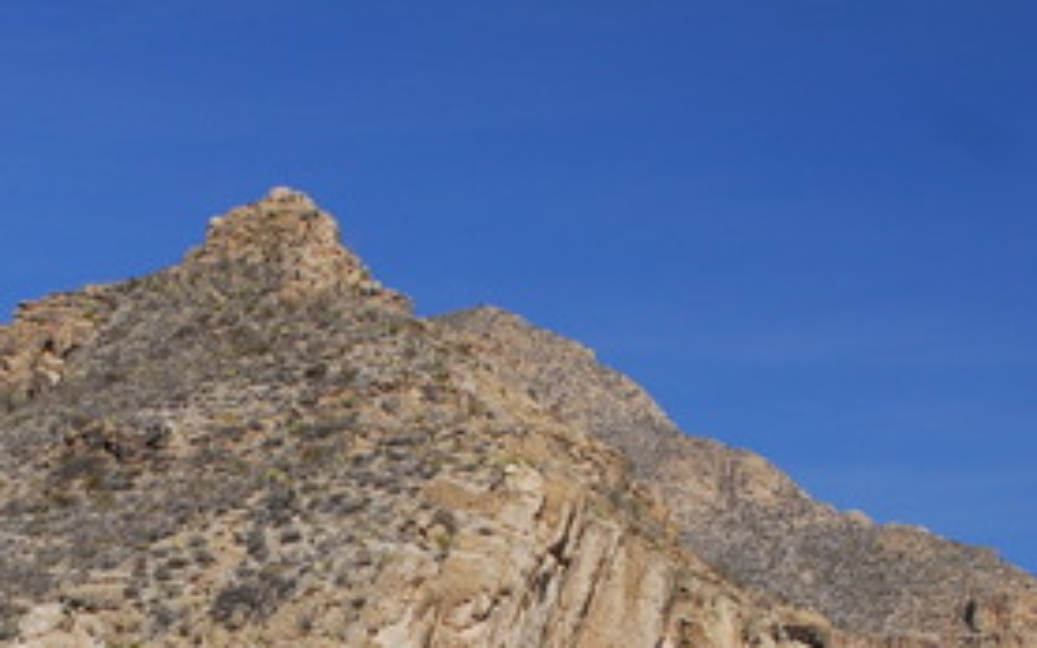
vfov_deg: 8.4
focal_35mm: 154
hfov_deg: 13.5
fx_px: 4365
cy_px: 837
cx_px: 416
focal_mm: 35
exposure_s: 1/250
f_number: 7.1
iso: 160
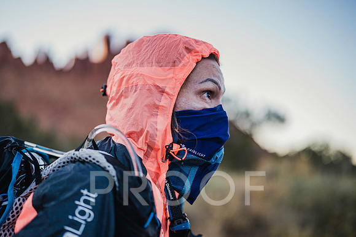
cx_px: 178
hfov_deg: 39.6
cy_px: 118
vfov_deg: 27.0
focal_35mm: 50
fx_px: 495
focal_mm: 50
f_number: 1.4
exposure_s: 1/640
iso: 100
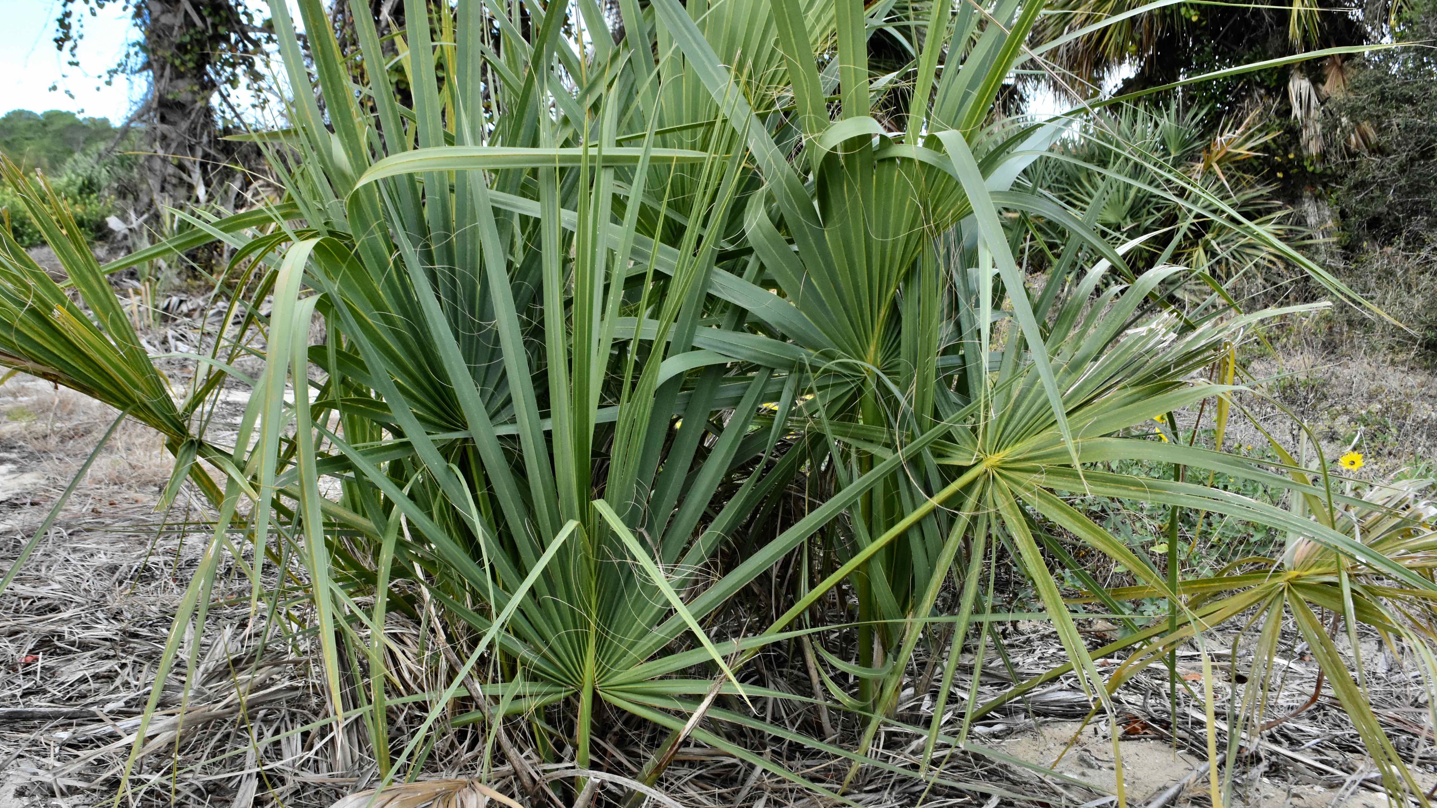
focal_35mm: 36
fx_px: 1372
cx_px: 662
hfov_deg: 55.2
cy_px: 408
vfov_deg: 32.8
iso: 2000
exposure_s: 1/500
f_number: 11
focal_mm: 20
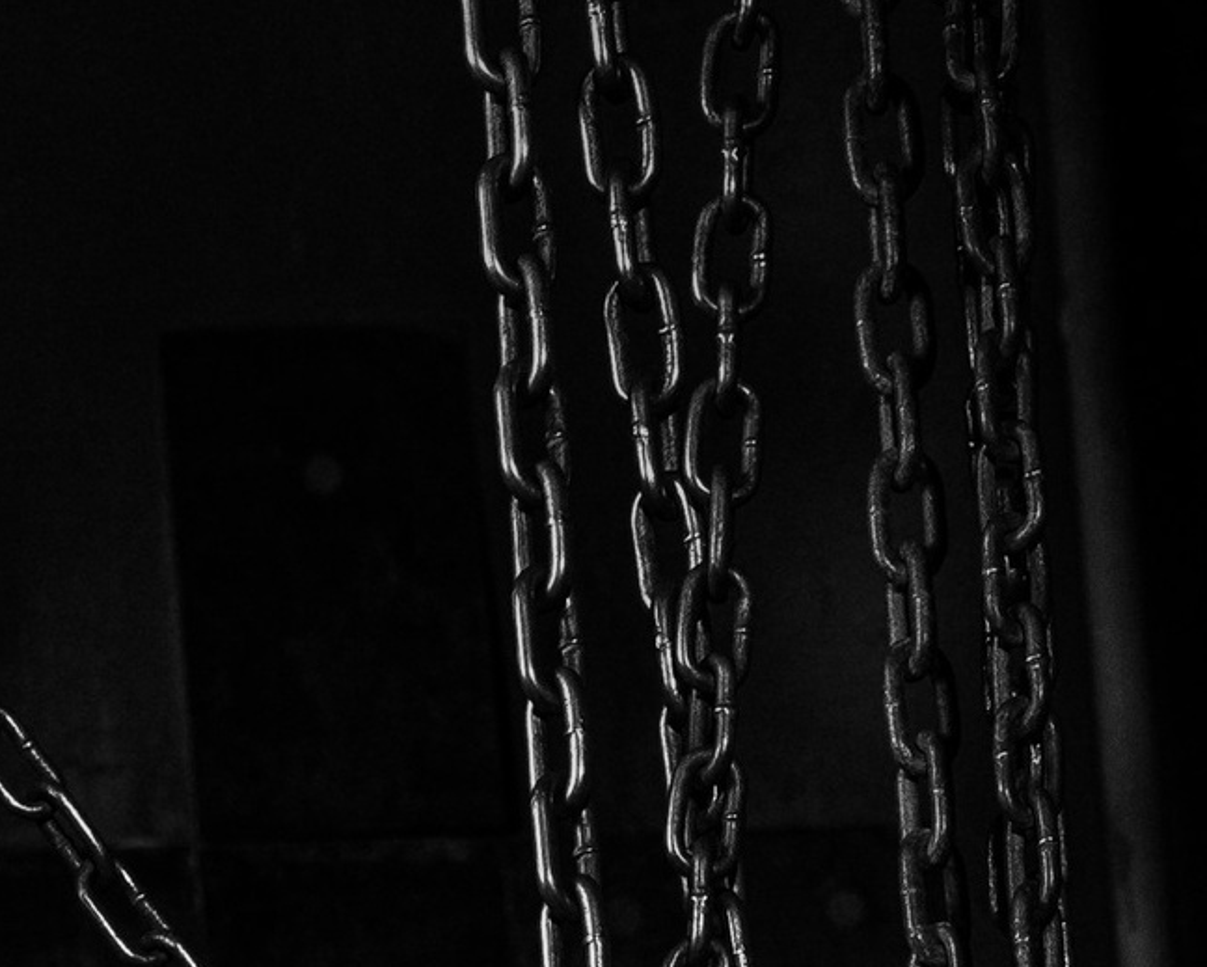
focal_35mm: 189
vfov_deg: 7.4
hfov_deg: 10.1
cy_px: 2661
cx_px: -86
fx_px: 6755
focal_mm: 34
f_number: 7.1
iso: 100
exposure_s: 1/160
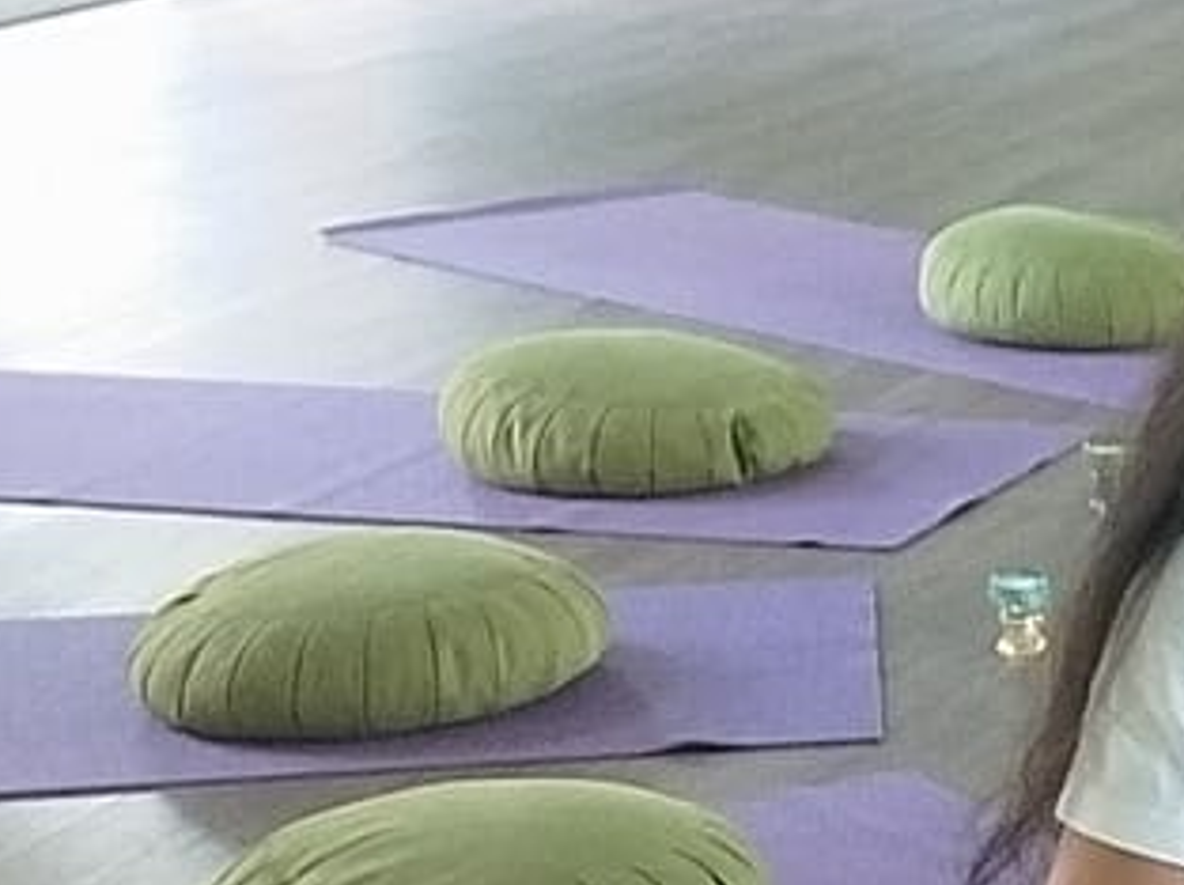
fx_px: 4100
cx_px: 2292
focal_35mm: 120
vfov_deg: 12.3
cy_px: 630
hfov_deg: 14.1
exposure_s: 1/33
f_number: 2.2
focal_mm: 2.67
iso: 160
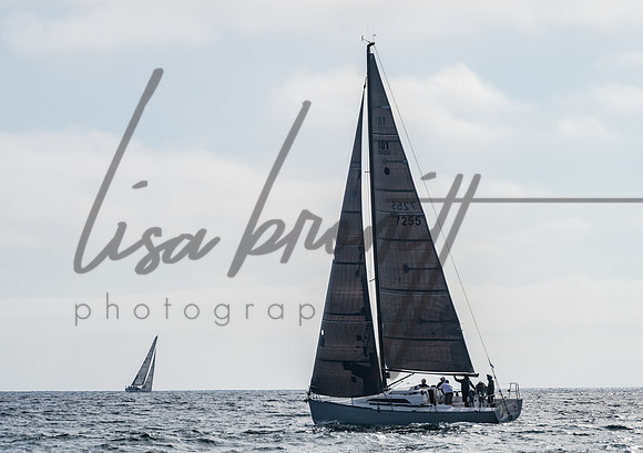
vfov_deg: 8.7
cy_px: 189
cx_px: 343
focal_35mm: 164
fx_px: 2981
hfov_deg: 12.3
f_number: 9
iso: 400
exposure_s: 1/1600
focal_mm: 125
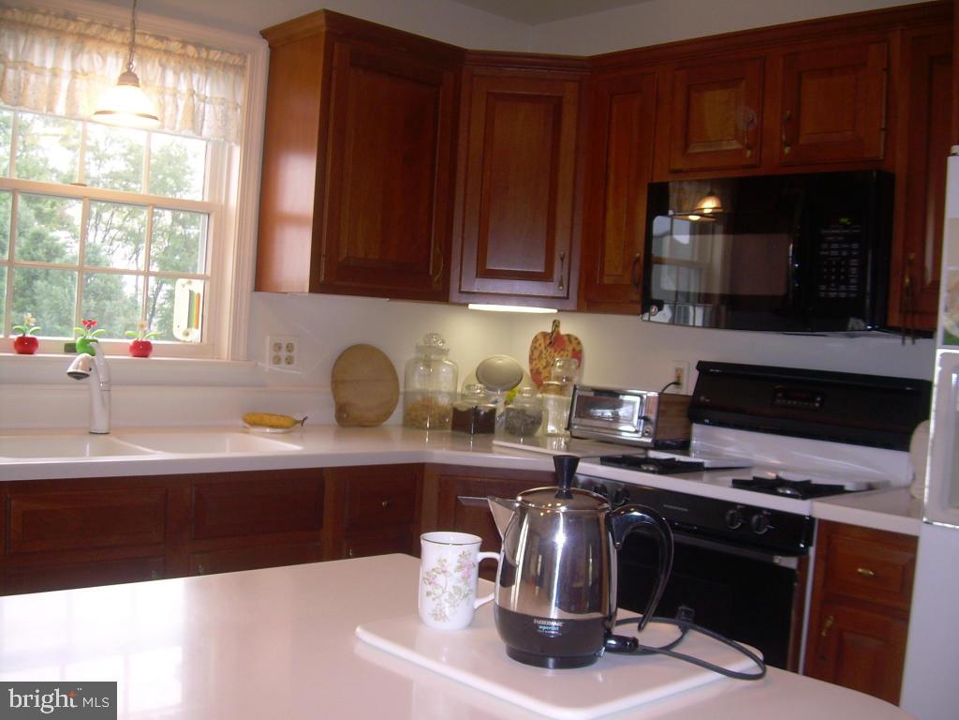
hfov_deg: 49.0
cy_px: 360
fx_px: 1053
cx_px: 480
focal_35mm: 38
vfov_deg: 37.7
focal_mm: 6.3
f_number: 2.8
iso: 50
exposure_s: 1/30
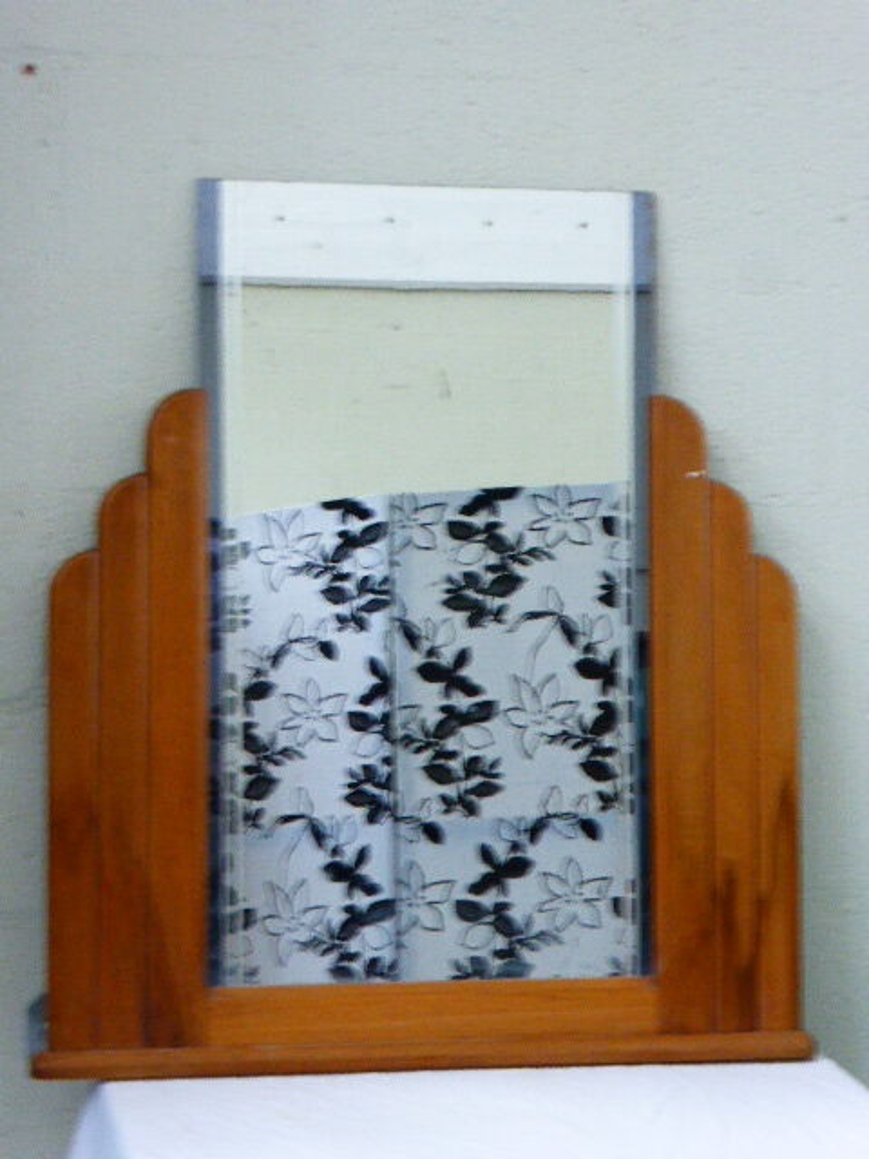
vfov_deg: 20.4
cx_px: 434
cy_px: 580
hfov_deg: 15.4
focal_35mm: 96
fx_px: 3213
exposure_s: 1/20
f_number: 5.3
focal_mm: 17.1
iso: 400
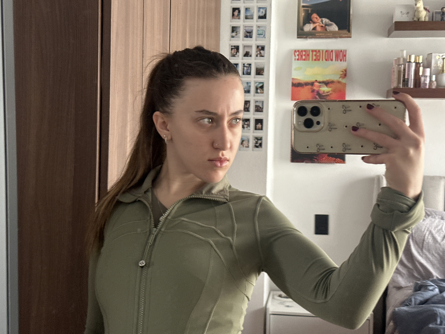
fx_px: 617
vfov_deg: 30.3
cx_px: 222
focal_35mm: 48
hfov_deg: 39.7
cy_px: 167
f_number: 1.78
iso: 250
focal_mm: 6.86
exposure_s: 1/60
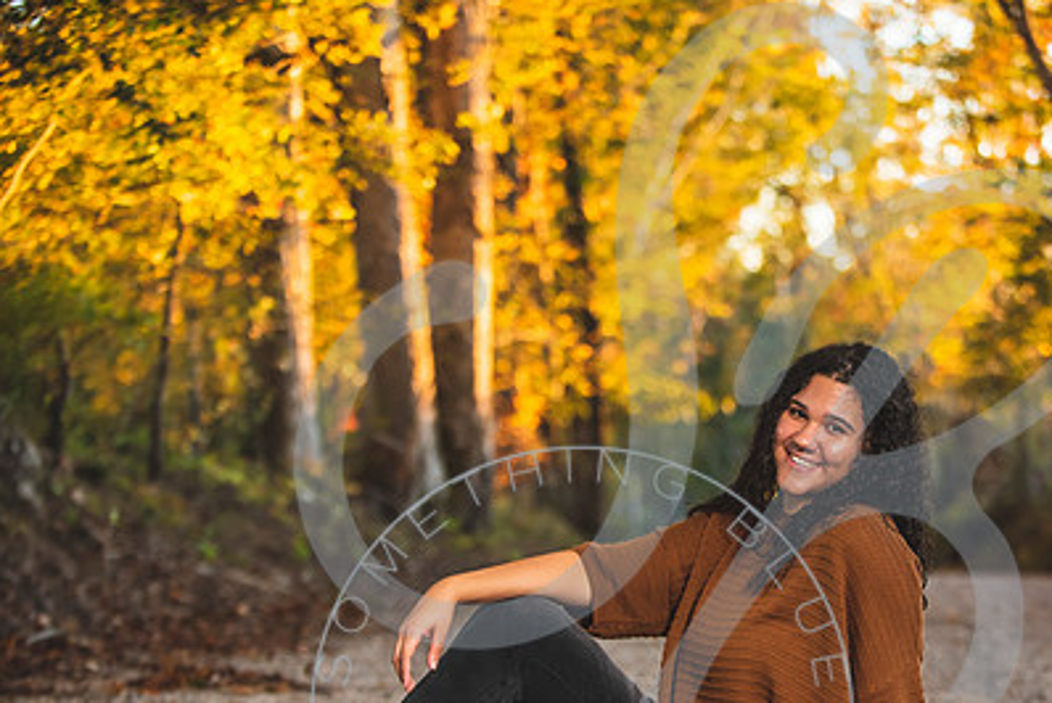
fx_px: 2983
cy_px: 496
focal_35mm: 102
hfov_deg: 19.9
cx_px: 714
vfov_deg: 13.4
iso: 400
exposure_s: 1/320
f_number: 2.8
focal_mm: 70
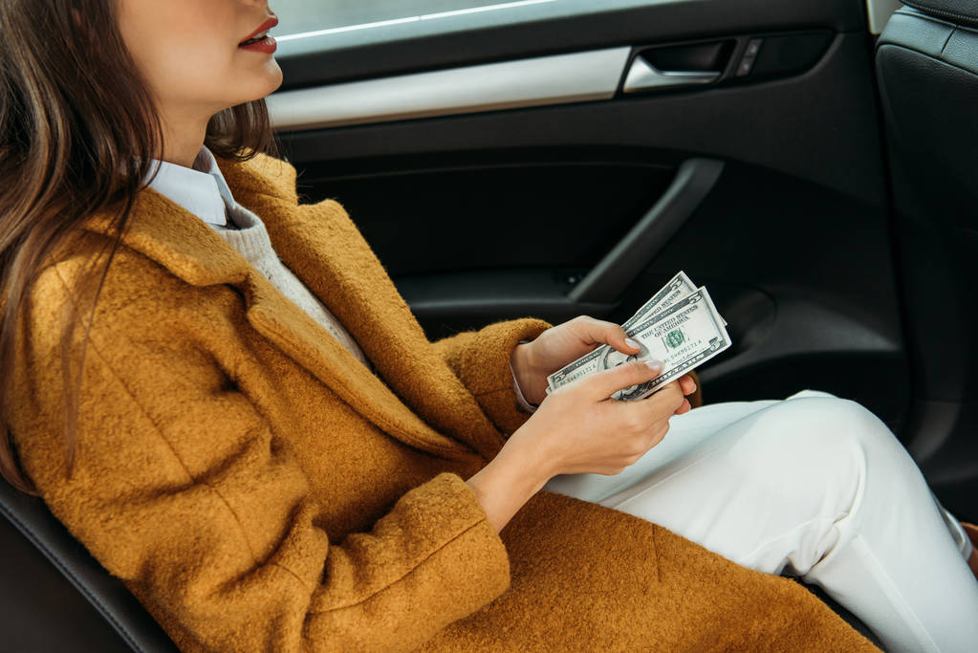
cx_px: 489
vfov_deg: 29.9
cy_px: 326
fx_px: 1223
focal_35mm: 45
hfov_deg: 43.6
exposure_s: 1/160
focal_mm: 45
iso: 320
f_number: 4
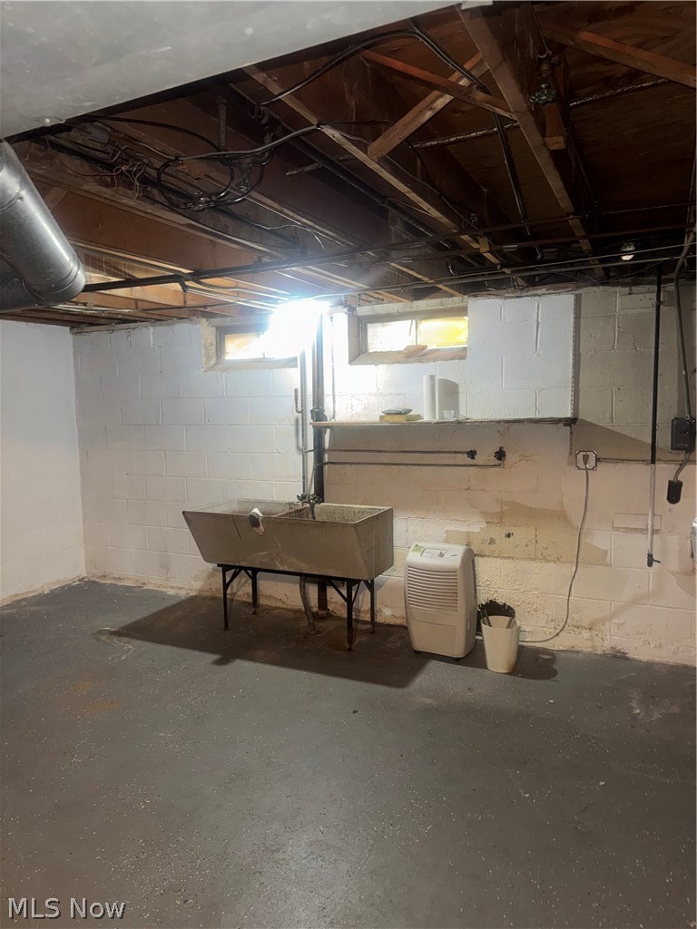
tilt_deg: -6.2
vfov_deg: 71.6
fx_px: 644
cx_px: 348
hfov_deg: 56.8
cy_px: 464
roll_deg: +1.5
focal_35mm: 24
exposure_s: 1/9
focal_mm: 6.76
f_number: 1.78
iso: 160
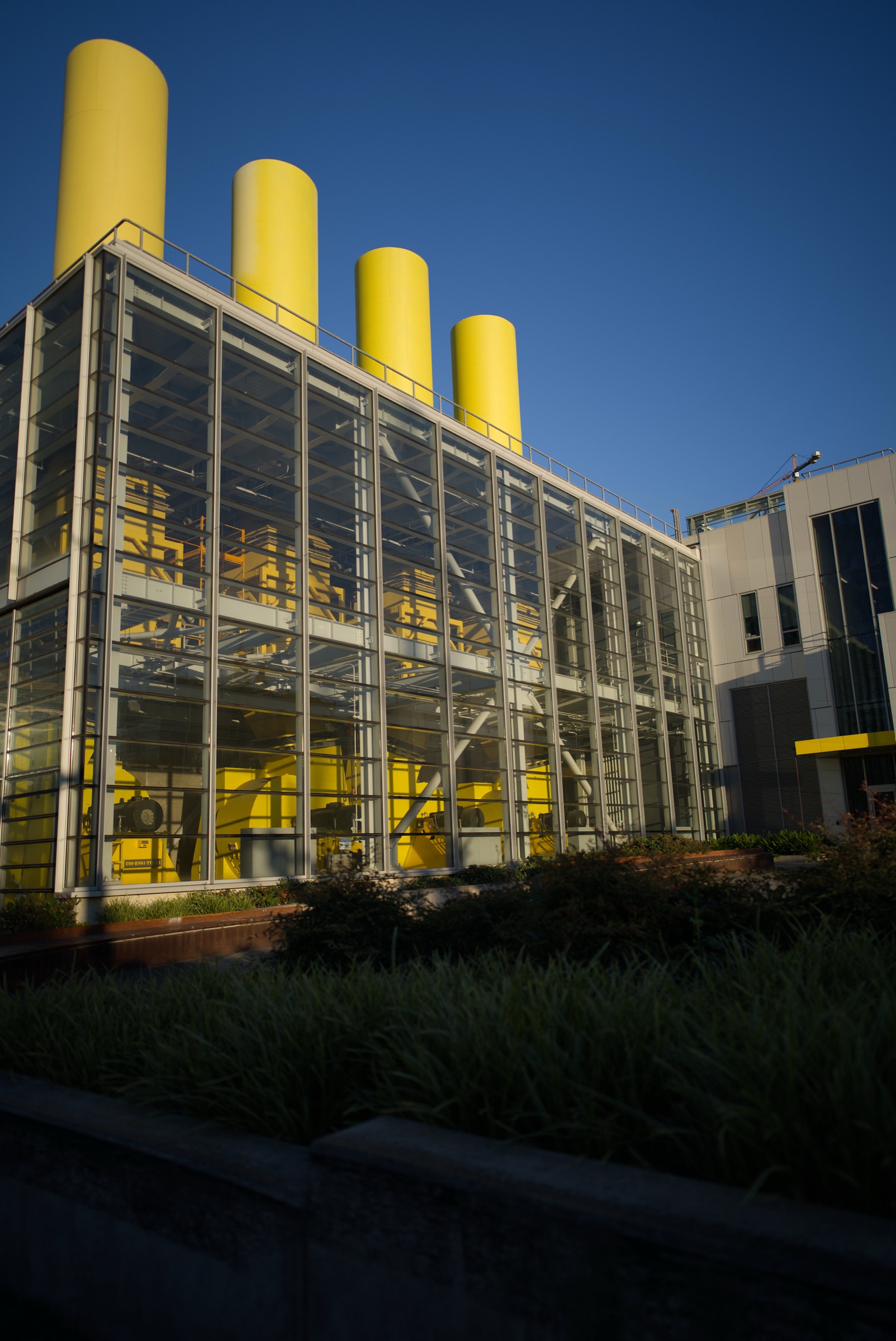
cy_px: 670
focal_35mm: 24
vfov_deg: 73.7
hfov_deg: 53.2
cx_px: 448
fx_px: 895
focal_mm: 24
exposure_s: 1/1600
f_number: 1.4
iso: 100
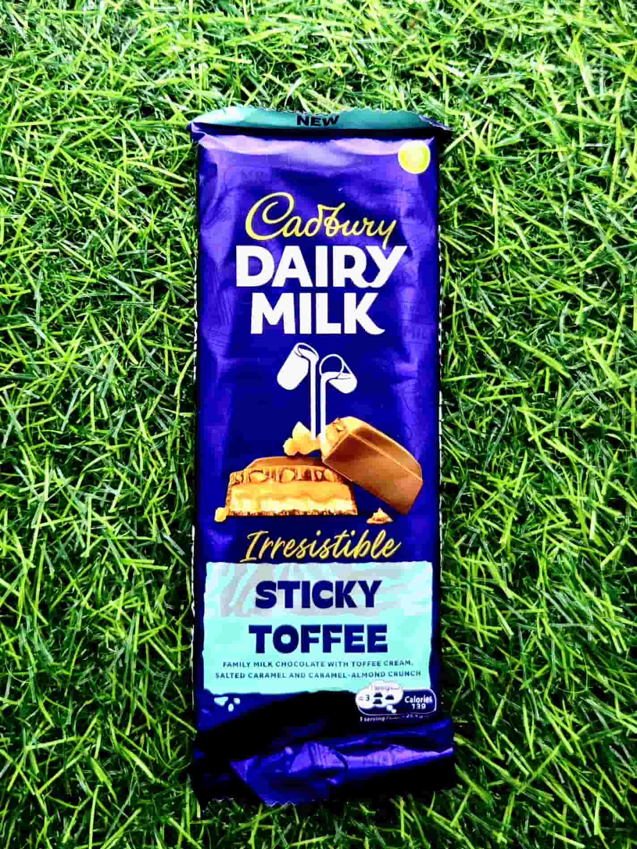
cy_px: 424
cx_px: 318
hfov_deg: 58.9
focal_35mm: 23
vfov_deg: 73.9
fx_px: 564
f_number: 1.8
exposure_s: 1/182
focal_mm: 5.4
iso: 80
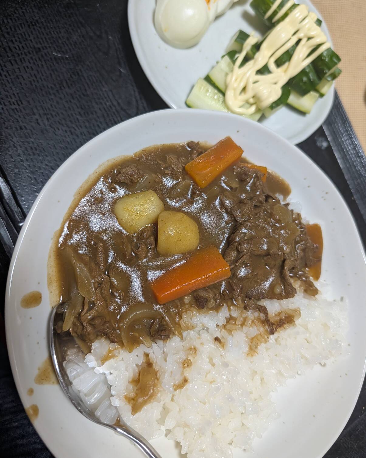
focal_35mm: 25
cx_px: 183
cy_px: 223
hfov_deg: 56.8
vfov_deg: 68.1
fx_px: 339
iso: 1078
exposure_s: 1/139
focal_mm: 6.9
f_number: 1.68
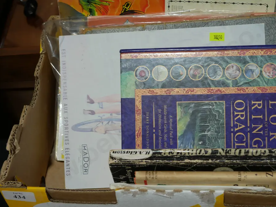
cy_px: 108
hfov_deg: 29.8
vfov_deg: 22.6
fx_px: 519
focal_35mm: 65
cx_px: 154
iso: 200
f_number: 5.3
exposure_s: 1/60
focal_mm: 28
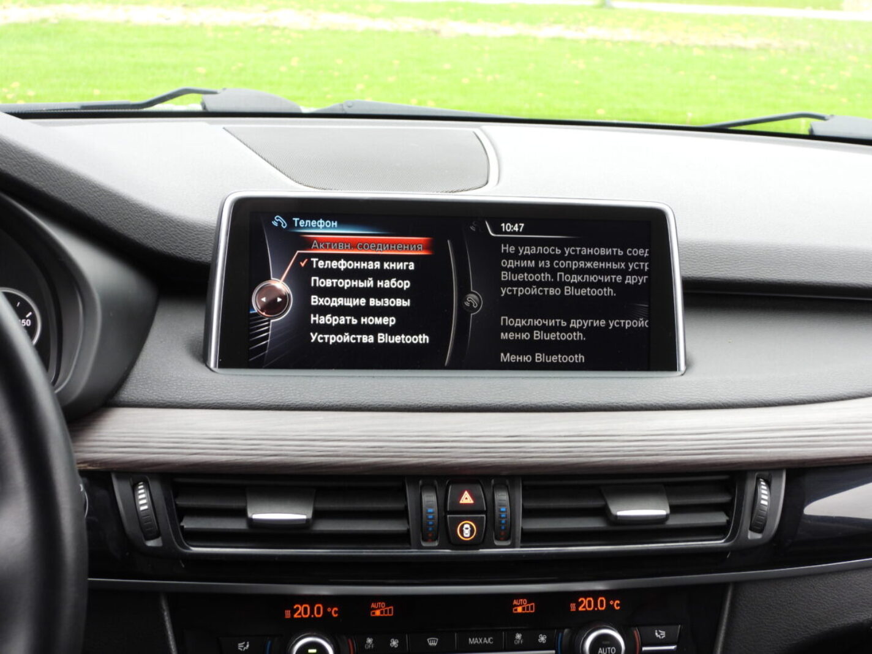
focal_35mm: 50
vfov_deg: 29.1
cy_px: 327
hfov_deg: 38.2
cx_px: 436
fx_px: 1260
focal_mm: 9
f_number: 3.2
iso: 160
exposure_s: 1/30
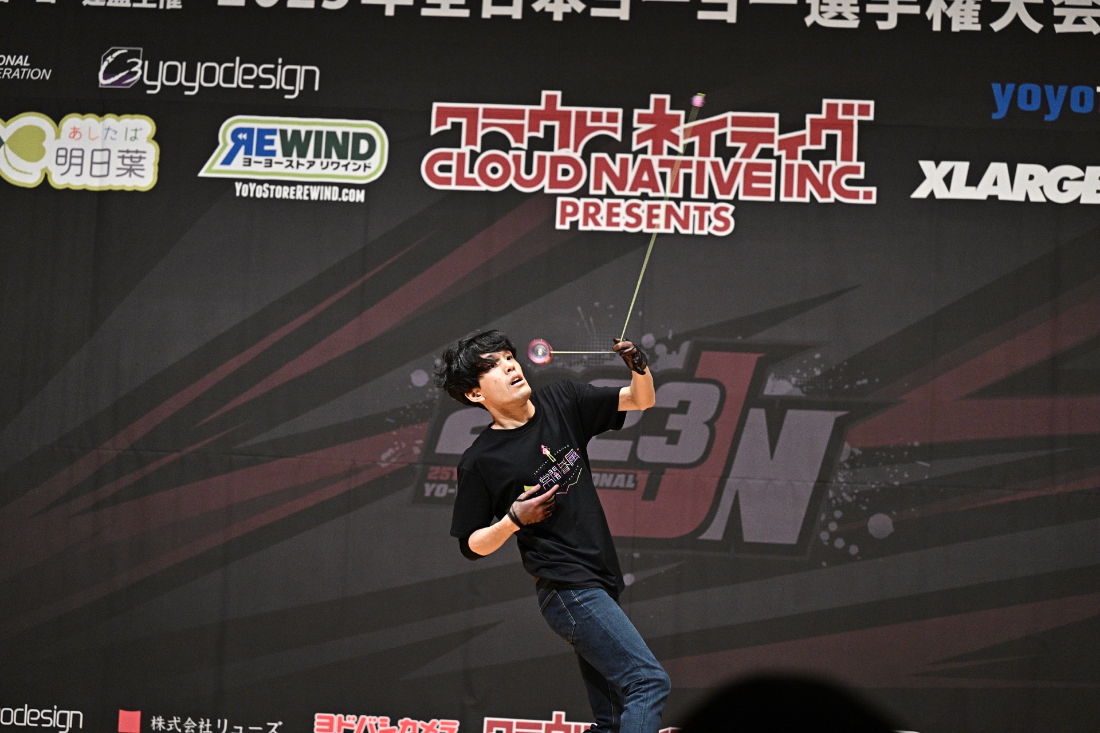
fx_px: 2169
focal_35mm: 71
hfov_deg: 28.5
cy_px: 366
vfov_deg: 19.2
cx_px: 550
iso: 4500
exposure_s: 1/640
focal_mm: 71
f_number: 2.8
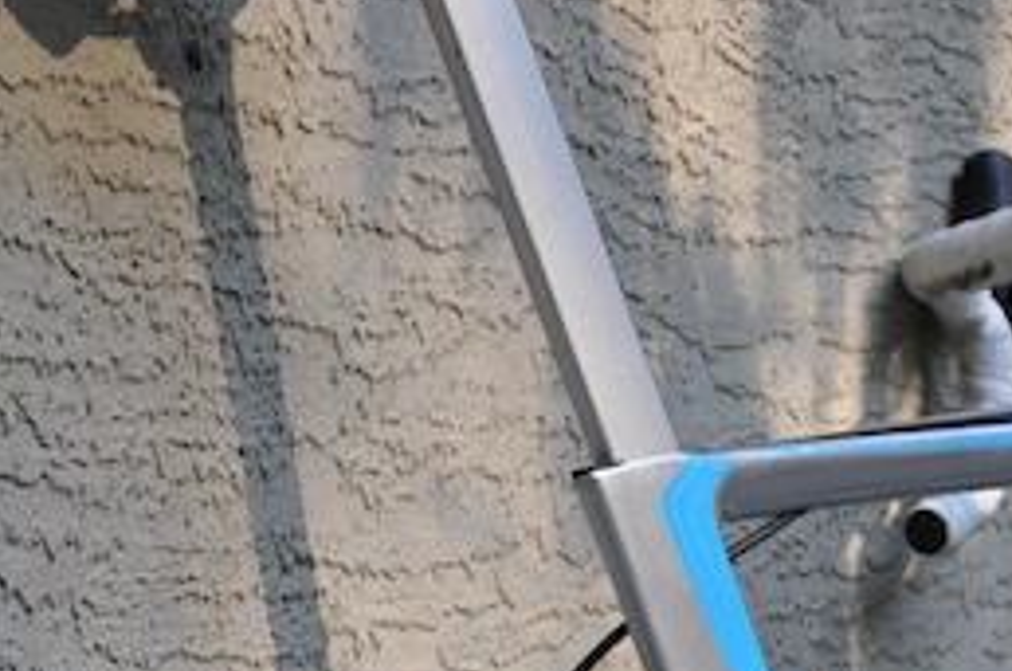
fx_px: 3339
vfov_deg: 10.6
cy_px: 1311
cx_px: 651
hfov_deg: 17.2
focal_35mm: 119
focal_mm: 20
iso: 400
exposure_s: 1/125
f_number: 5.6
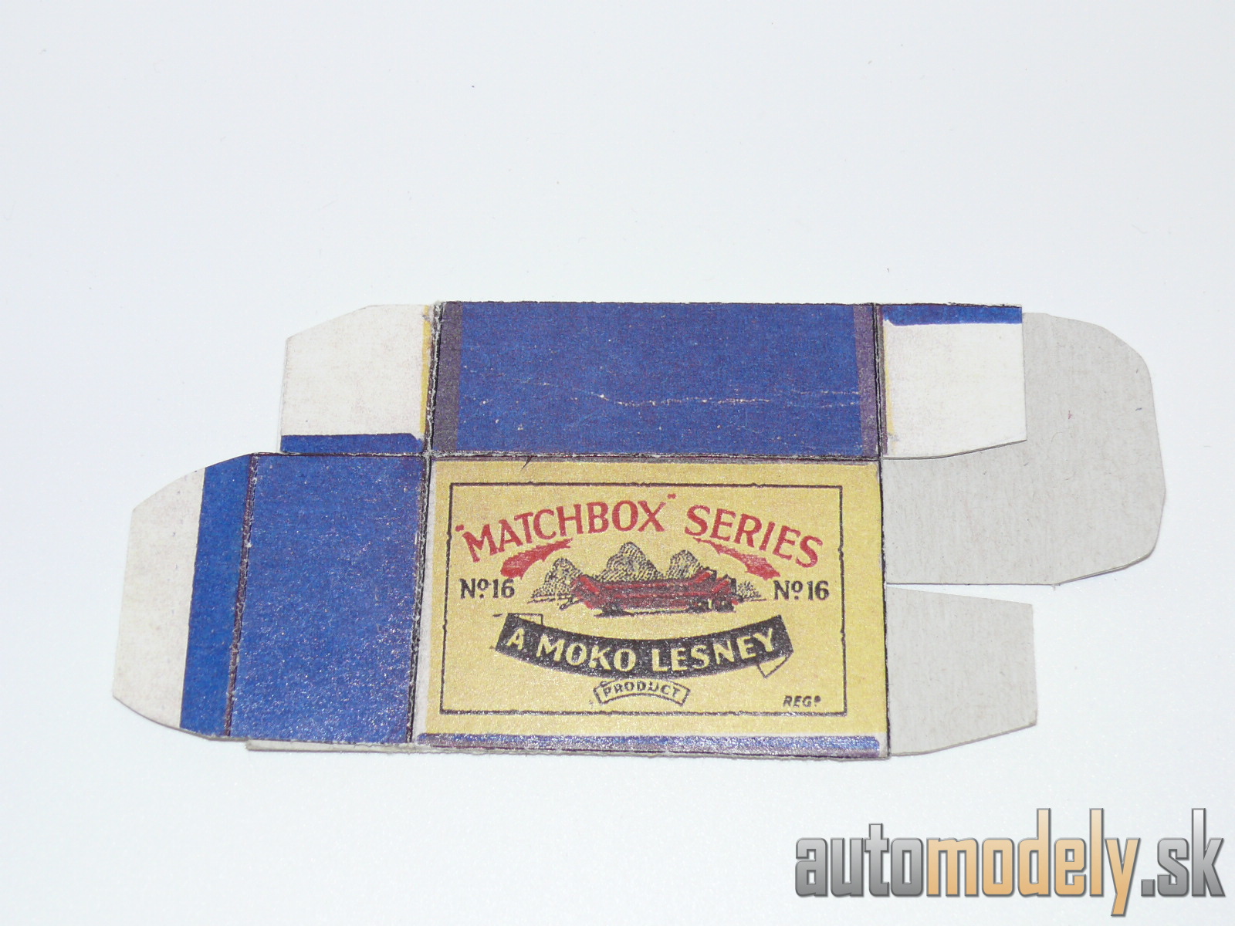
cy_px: 463
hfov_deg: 31.7
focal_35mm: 61
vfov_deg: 24.0
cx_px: 618
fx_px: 2176
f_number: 4
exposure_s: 1/30
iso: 100
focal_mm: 10.2
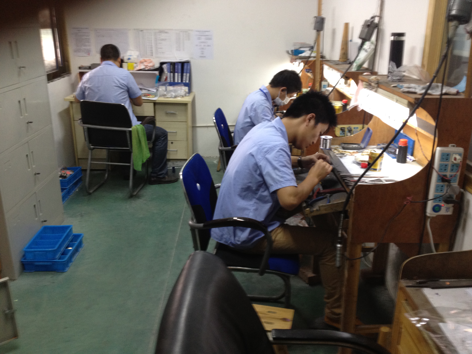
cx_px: 236
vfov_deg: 40.7
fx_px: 477
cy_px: 177
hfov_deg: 52.6
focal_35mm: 35
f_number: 2.4
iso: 125
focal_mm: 4.28
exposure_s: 1/20
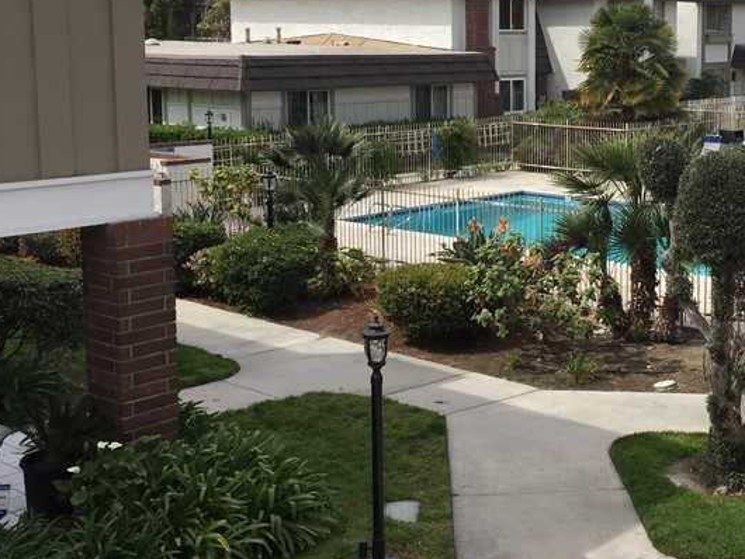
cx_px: 611
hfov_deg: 33.2
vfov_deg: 25.9
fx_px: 1206
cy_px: 170
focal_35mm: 56
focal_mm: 4.15
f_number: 2.2
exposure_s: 1/1582
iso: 32
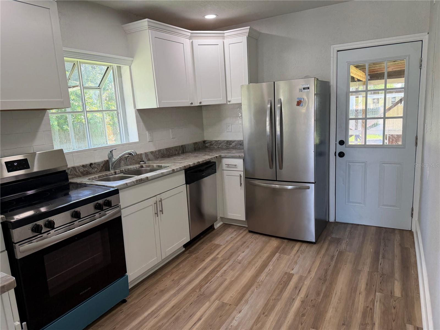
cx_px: 220
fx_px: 305
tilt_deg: -11.0
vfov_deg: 56.8
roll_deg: +3.1
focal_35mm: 24
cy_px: 165
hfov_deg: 71.6
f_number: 1.78
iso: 100
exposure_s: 1/120
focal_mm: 6.76
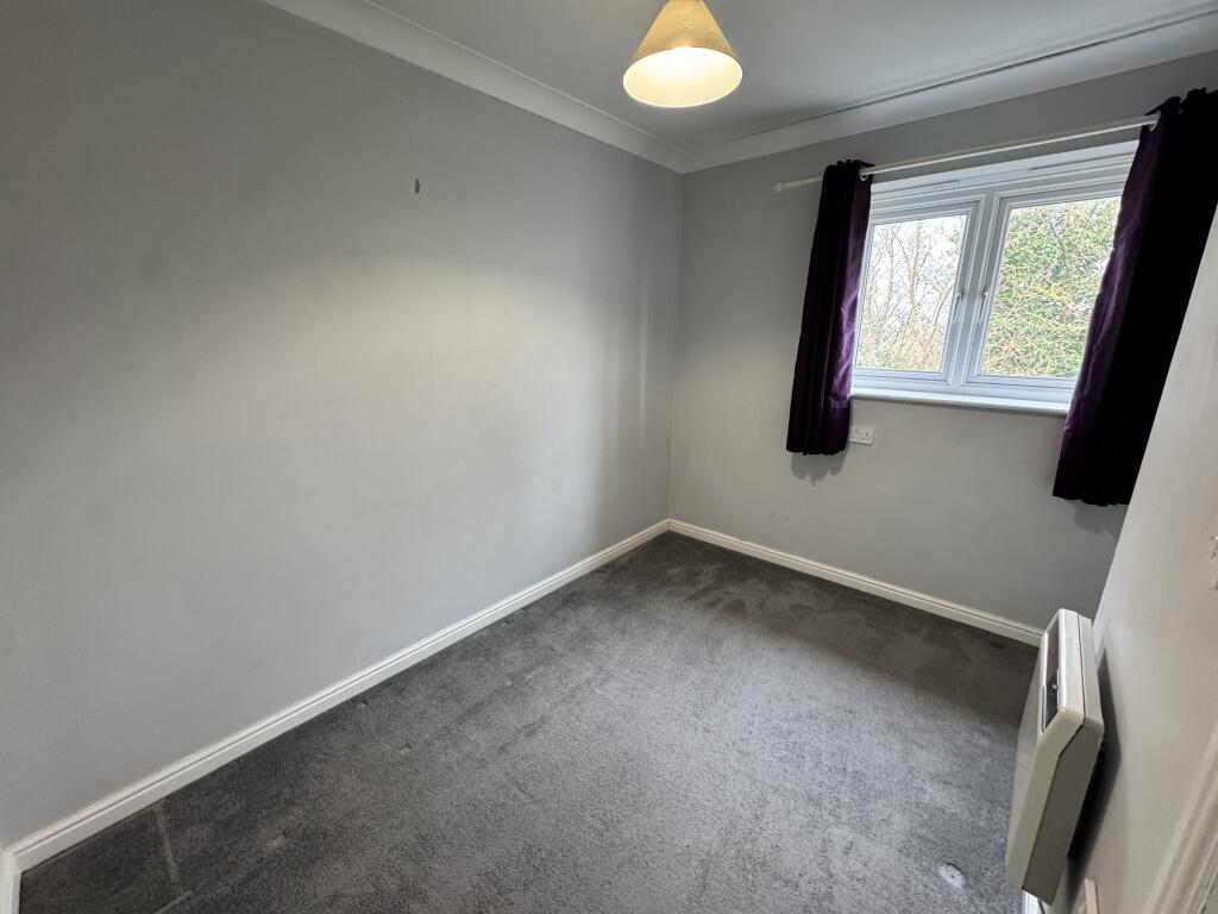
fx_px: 493
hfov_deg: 102.1
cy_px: 457
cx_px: 609
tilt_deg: -15.0
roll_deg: +0.5
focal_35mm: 14
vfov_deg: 85.7
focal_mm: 2.22
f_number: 2.2
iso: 320
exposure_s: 1/50
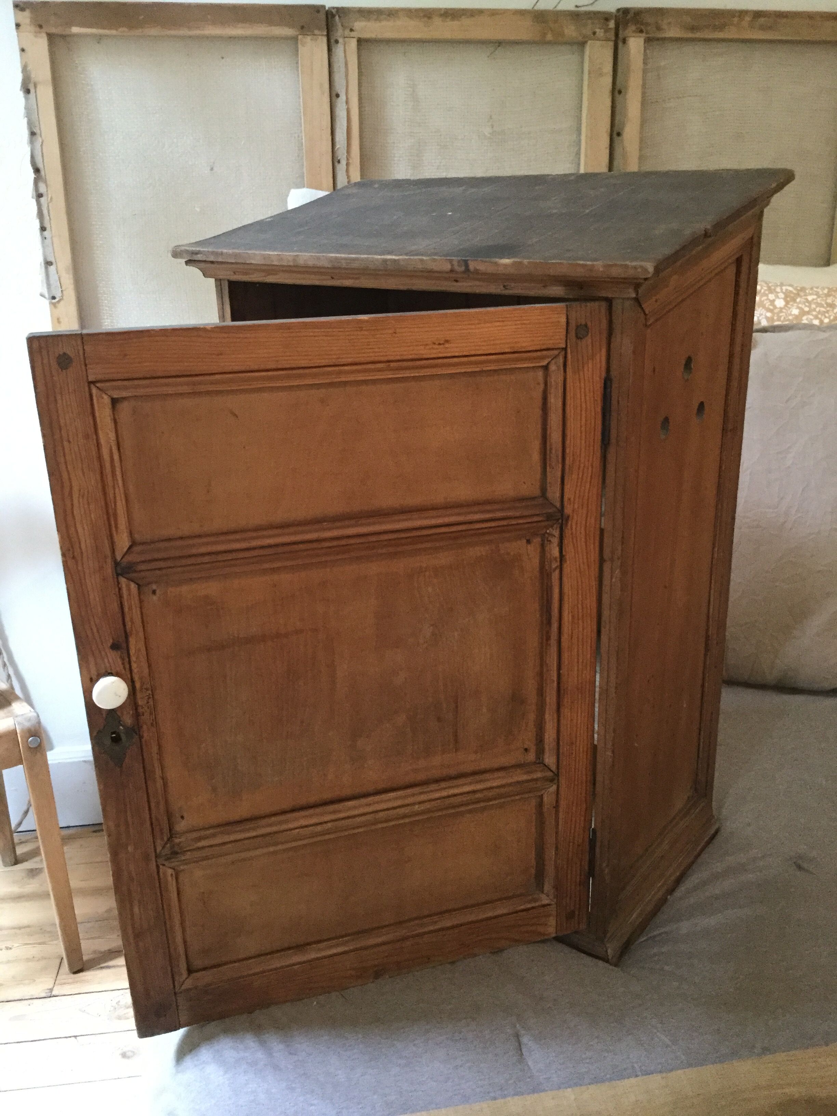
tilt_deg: -17.6
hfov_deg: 45.4
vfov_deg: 58.4
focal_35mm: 31
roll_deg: +0.0
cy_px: 558
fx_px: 999
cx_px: 418
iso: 250
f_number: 2.4
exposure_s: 1/20
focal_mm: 3.3
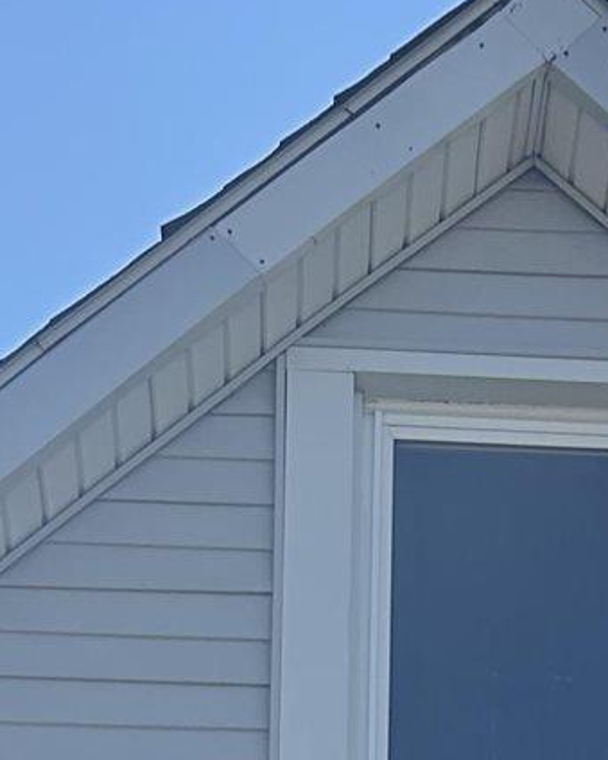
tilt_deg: +7.4
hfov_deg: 11.2
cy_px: 1938
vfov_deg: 11.2
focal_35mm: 138
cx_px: 343
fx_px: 3105
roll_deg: -1.0
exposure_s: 1/3356
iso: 50
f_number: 1.5
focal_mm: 5.7
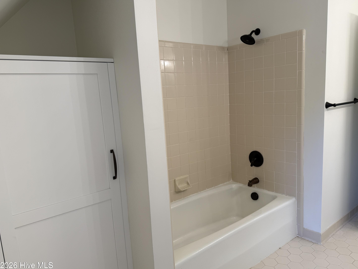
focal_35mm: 25
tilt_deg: -8.2
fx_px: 259
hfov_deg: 69.4
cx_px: 180
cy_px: 138
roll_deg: +3.8
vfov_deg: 54.9
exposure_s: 1/120
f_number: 1.78
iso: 64
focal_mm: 6.76
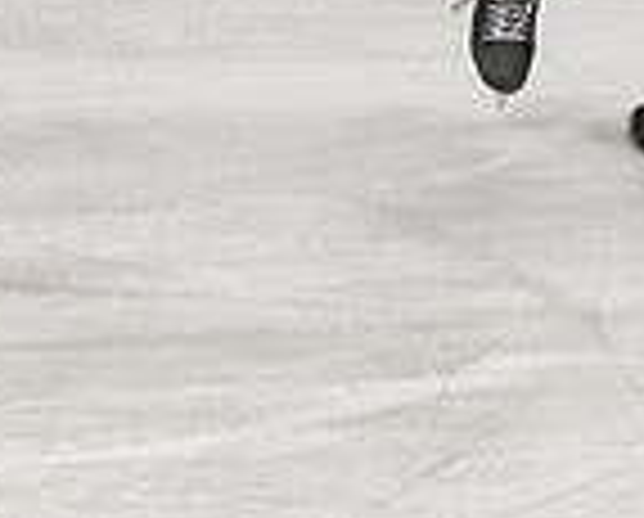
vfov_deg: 2.7
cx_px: 882
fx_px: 11135
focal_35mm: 583
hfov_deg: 3.3
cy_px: -24
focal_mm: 70
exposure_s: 1/800
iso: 2500
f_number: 3.5
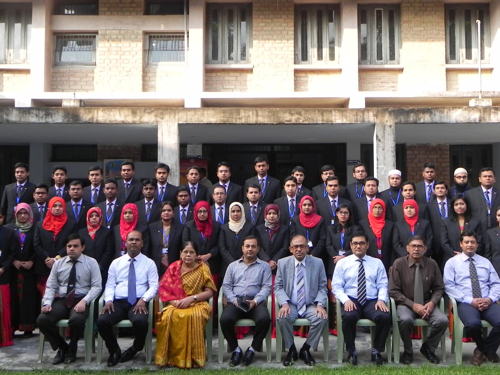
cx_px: 275
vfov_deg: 35.1
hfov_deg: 45.7
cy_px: 182
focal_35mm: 41
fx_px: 592
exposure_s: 1/112
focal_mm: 5.2
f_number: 4
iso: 160
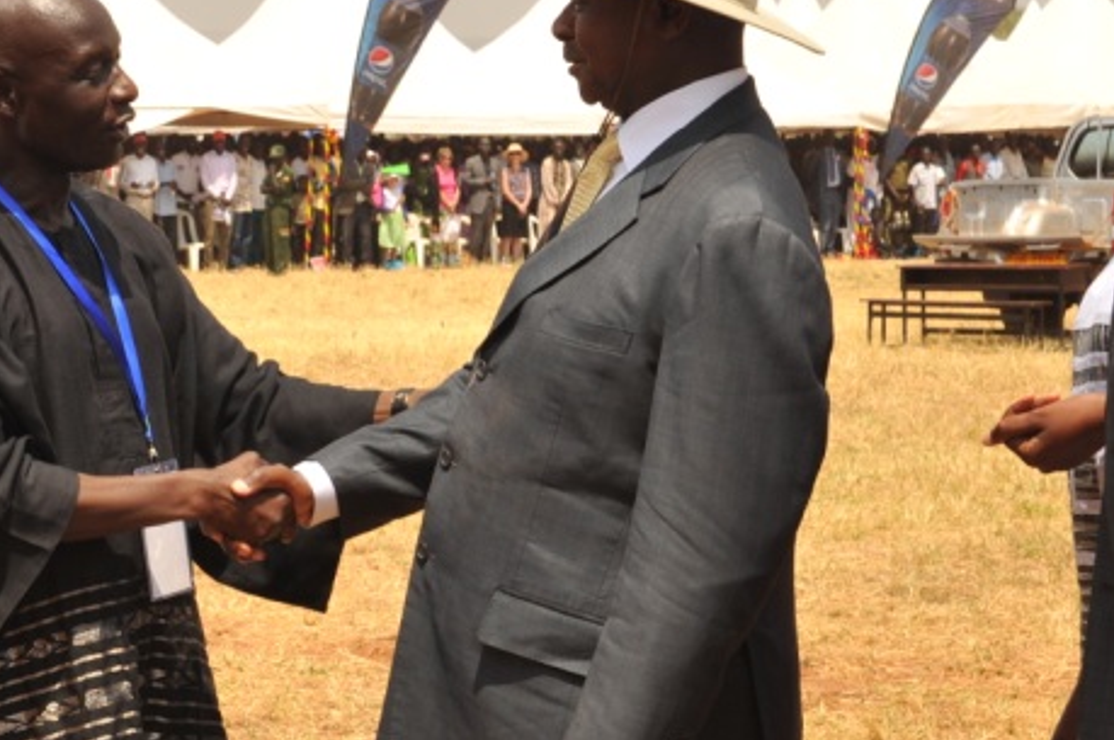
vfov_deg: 10.2
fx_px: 4142
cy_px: 330
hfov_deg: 15.3
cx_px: 291
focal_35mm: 134
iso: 200
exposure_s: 1/125
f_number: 13
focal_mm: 60
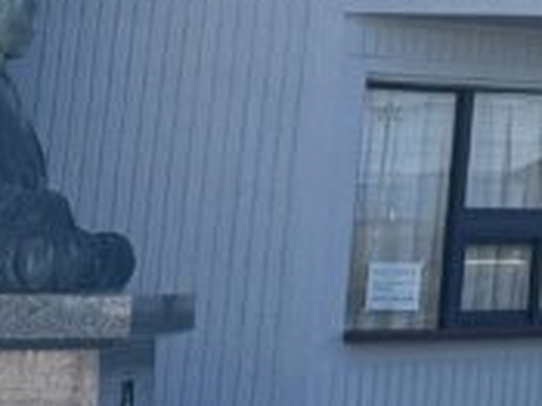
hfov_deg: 10.1
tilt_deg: +15.8
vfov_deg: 7.9
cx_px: 1220
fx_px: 2754
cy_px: -518
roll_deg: +0.0
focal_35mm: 176
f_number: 1.78
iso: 80
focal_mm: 6.76
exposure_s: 1/3425
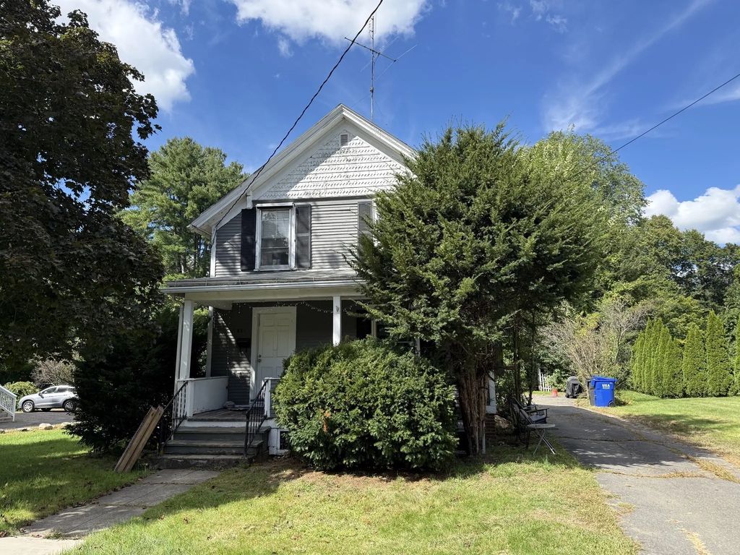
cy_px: 278
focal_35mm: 24
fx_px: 513
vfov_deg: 56.8
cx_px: 370
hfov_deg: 71.6
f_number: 1.78
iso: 100
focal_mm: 6.76
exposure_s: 1/2525
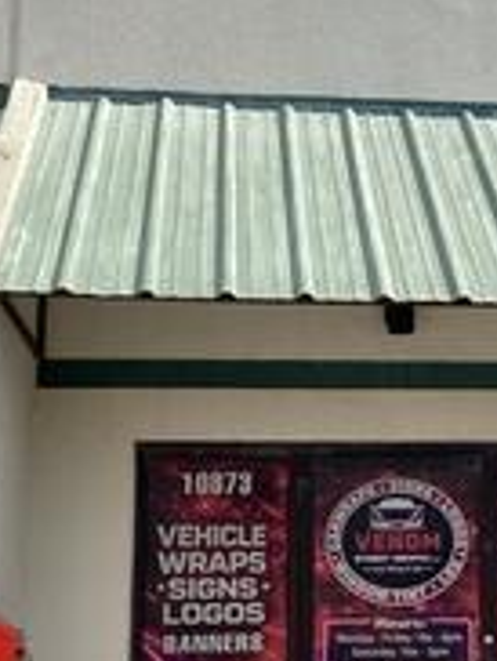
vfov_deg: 28.5
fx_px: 1299
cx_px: 403
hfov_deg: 21.4
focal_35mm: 68
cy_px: 363
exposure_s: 1/2146
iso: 25
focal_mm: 3.3
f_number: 2.4
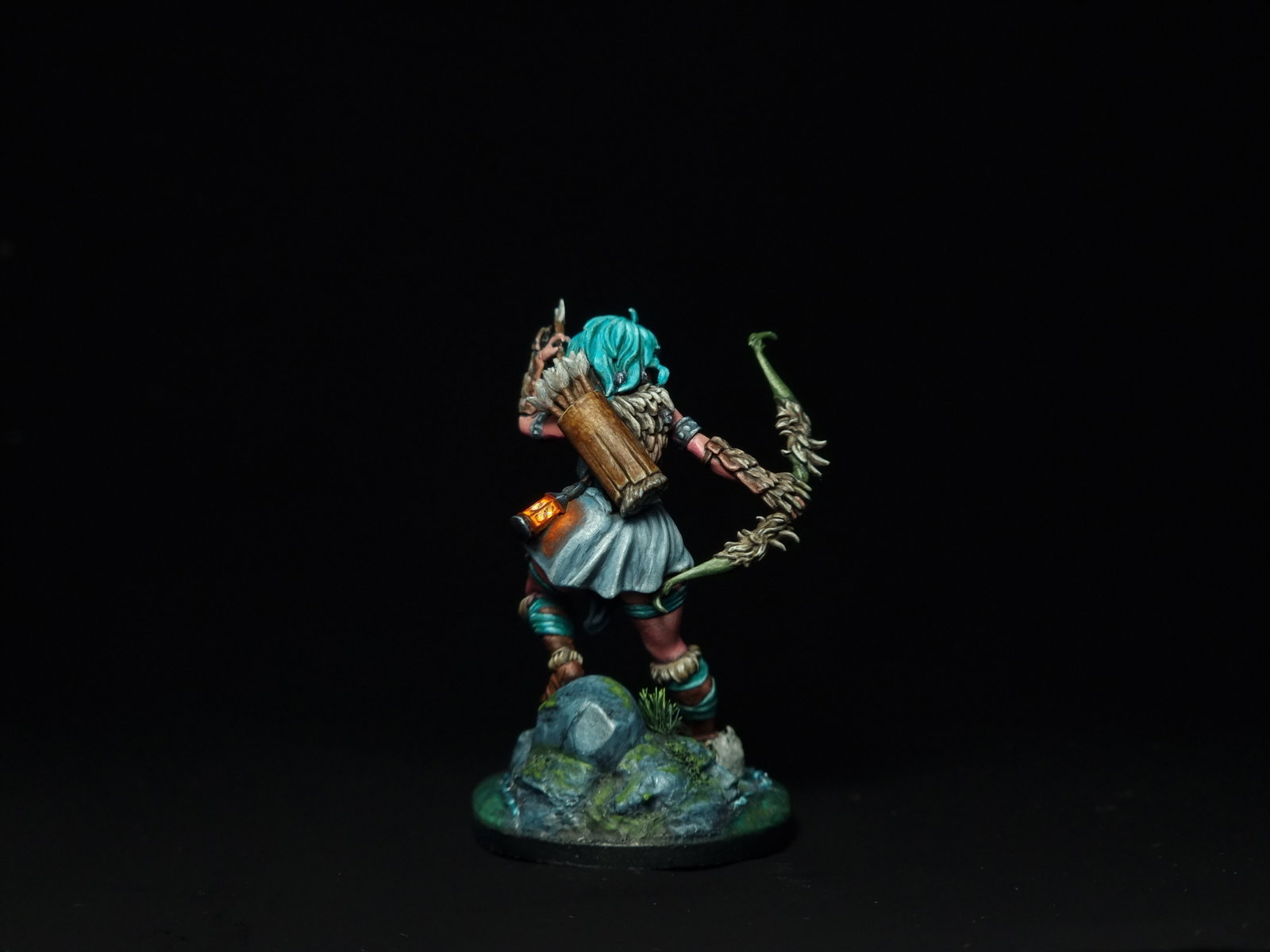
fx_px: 2642
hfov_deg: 27.0
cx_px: 635
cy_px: 476
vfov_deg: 20.4
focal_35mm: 72
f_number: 2.4
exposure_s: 1/125
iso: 50
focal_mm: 9
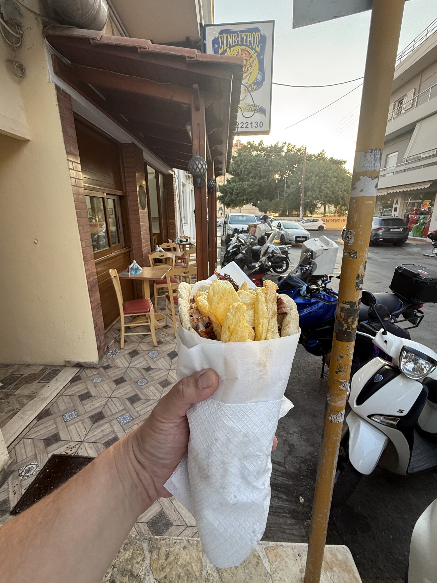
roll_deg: +1.5
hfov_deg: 81.7
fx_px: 252
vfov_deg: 98.2
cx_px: 210
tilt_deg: -14.2
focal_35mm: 15
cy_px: 285
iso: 50
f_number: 2.2
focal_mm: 2.22
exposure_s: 1/99
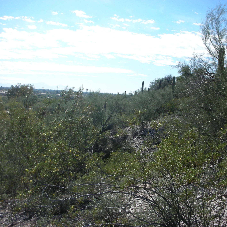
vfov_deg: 40.0
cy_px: 114
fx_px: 312
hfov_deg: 40.0
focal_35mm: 42
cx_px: 126
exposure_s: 1/111
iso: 50
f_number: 8.5
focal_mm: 5.8
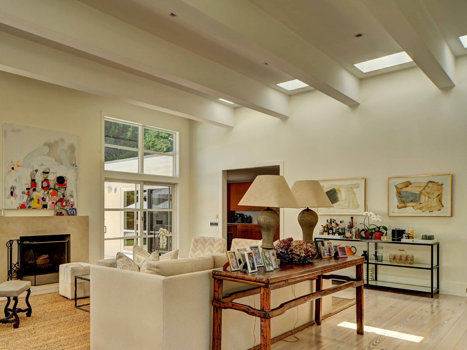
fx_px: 378
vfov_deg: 49.4
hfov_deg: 61.6
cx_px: 149
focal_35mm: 28
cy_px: 211
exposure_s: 1/20
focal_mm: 21
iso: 200
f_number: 11
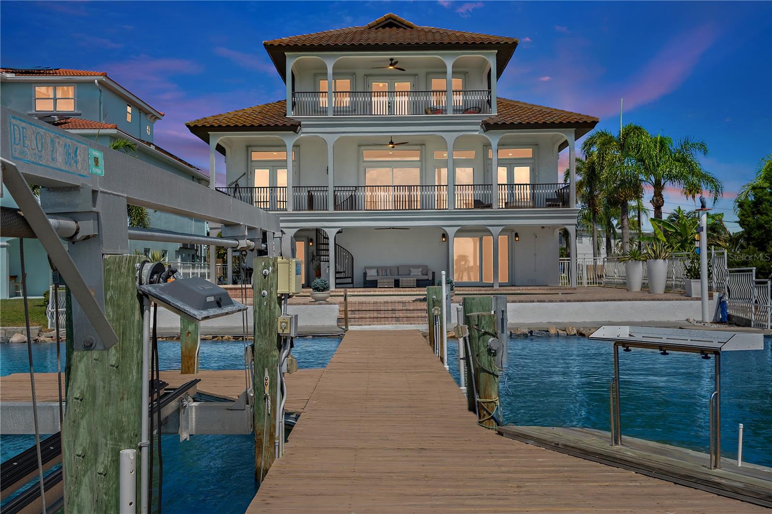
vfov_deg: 38.9
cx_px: 386
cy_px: 257
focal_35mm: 34
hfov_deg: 55.8
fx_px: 729
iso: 100
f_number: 9
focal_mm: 34
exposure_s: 1/160
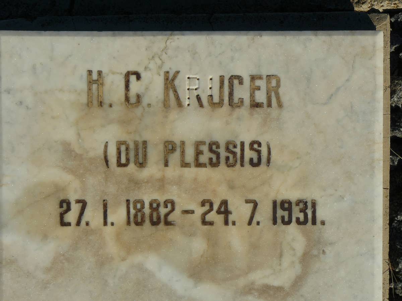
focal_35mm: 101
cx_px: 201
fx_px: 1173
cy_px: 150
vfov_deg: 14.6
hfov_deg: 19.4
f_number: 7.1
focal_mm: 14
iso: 100
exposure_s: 1/500
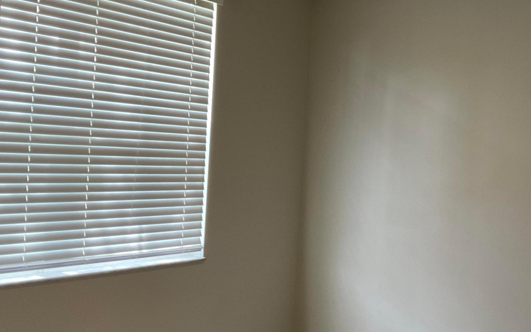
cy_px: 148
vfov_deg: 26.9
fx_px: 695
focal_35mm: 48
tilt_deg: +2.3
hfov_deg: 40.8
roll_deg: -0.9
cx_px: 389
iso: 50
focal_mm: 3
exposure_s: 1/60
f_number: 1.8
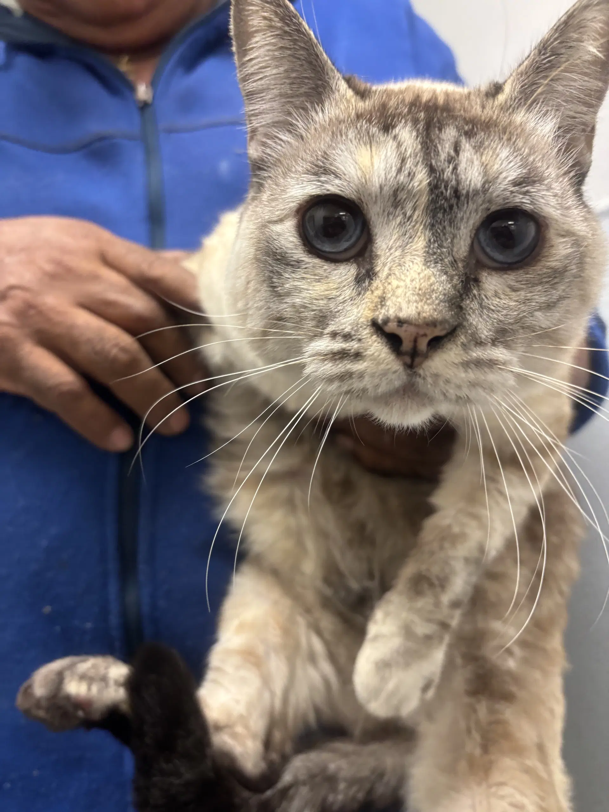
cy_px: 406
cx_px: 304
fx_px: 610
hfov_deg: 53.1
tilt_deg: -3.6
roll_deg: -1.5
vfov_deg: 67.3
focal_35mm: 26
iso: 320
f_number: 1.6
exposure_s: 1/60
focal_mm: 5.96
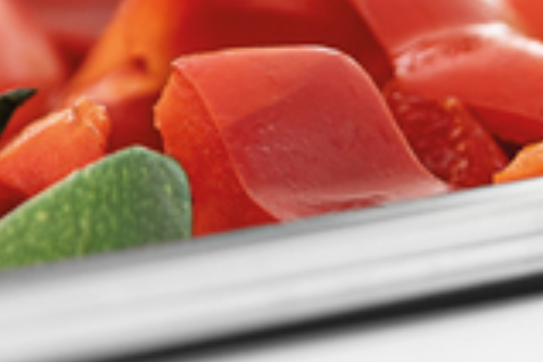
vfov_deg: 0.9
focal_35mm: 1506
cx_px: 410
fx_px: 22714
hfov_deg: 1.4
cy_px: 318
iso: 100
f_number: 2.8
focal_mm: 200
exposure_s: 1/50
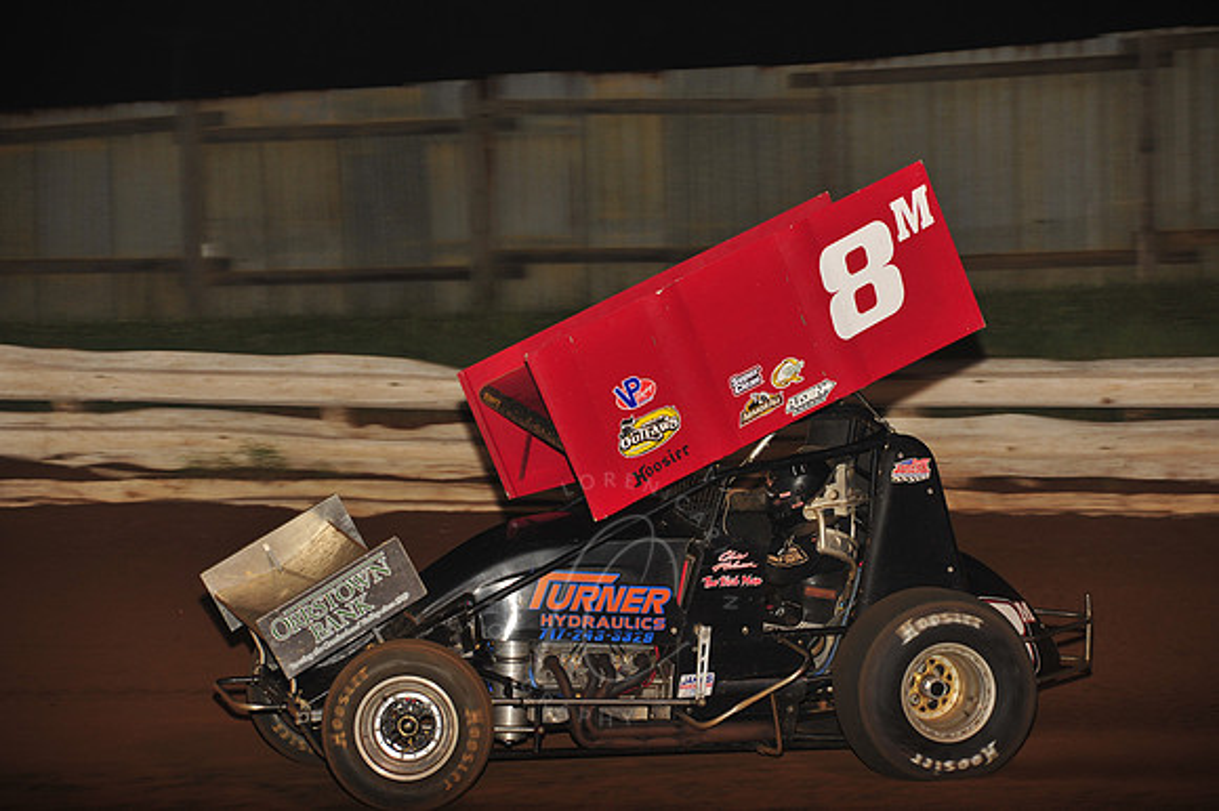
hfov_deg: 12.1
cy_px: 406
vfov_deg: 8.1
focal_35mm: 170
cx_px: 610
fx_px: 5753
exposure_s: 1/320
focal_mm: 170
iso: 800
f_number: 6.3
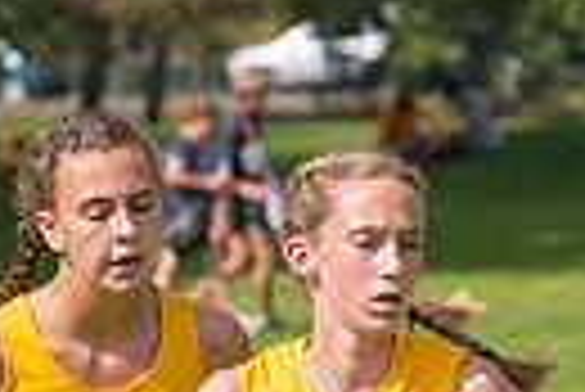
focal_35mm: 697
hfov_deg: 3.0
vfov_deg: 2.0
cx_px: 367
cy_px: 770
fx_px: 11339
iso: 500
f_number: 5.6
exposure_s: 1/2000
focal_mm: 135
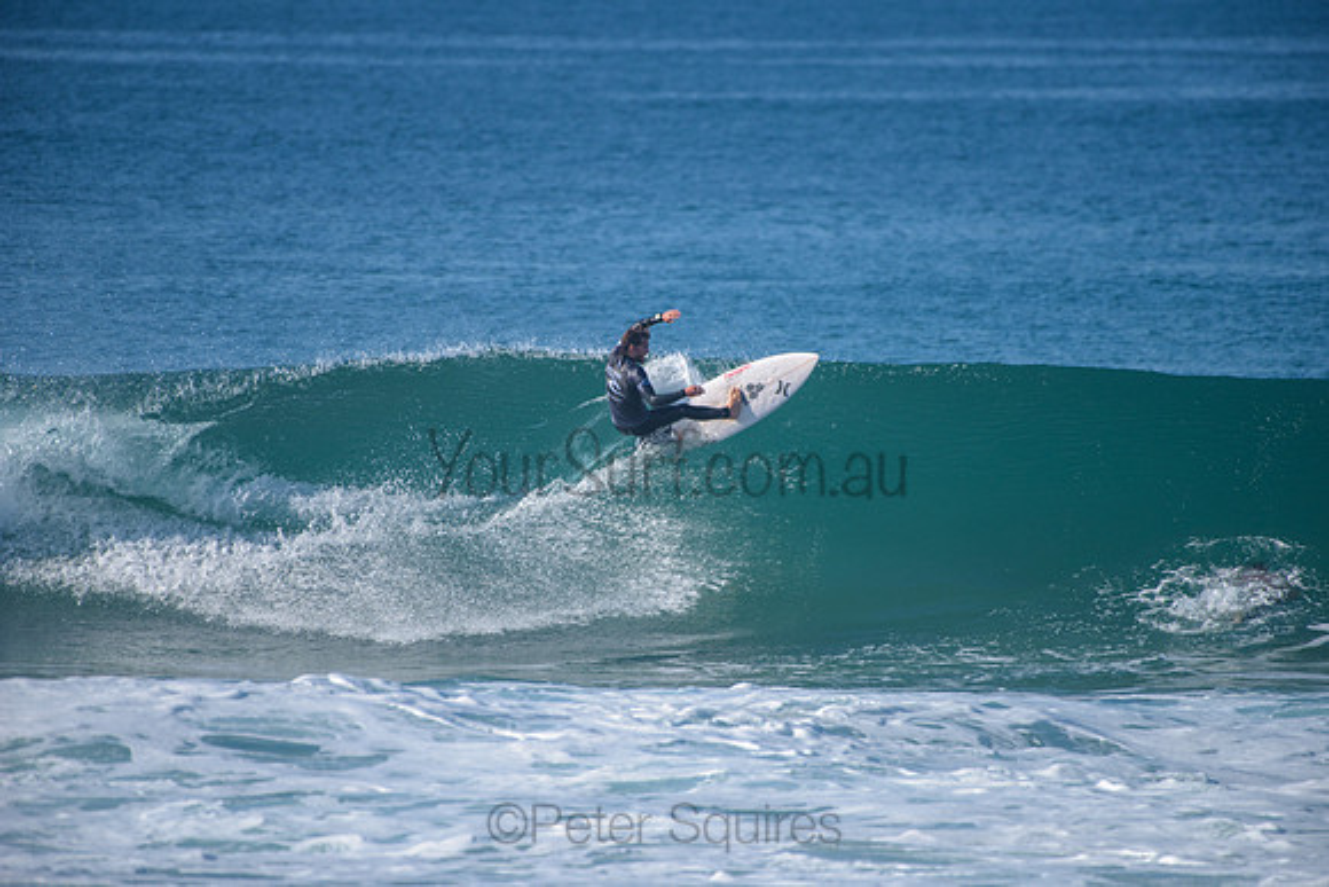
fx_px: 18462
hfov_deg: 4.1
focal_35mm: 500
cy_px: 444
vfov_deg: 2.8
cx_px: 664
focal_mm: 500
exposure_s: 1/2000
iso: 200
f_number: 5.6
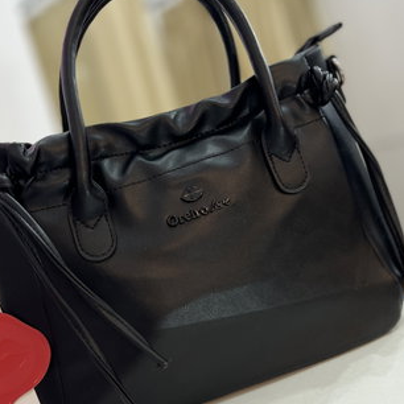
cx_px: 168
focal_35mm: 40
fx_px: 528
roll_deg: +17.1
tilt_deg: -6.4
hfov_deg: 41.7
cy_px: 228
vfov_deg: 41.8
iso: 125
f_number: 1.5
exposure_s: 1/100
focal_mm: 5.7
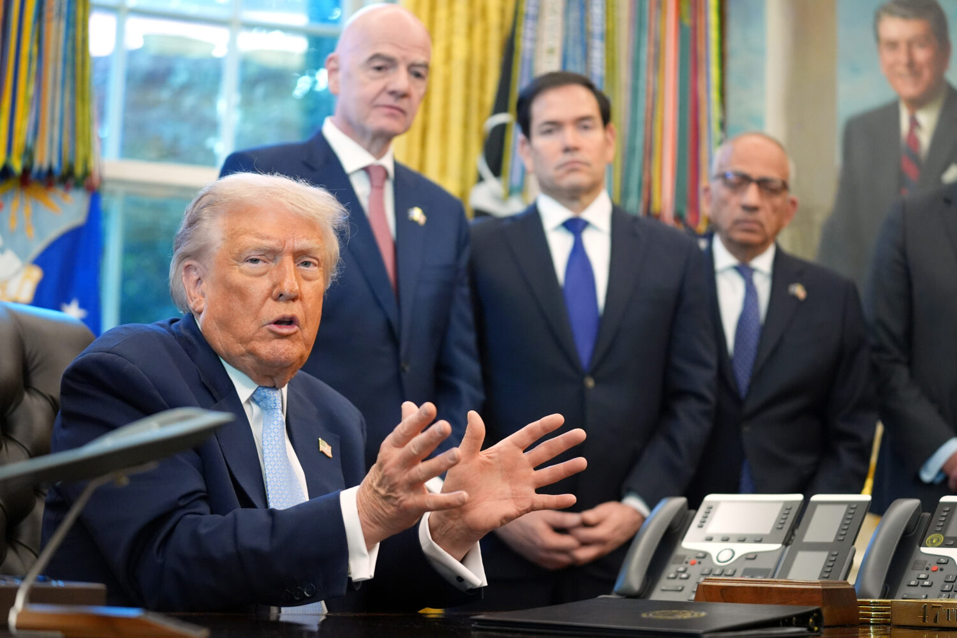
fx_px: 1861
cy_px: 319
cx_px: 478
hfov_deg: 28.8
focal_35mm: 70
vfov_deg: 19.5
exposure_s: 1/250
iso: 3200
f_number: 2.8
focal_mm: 70
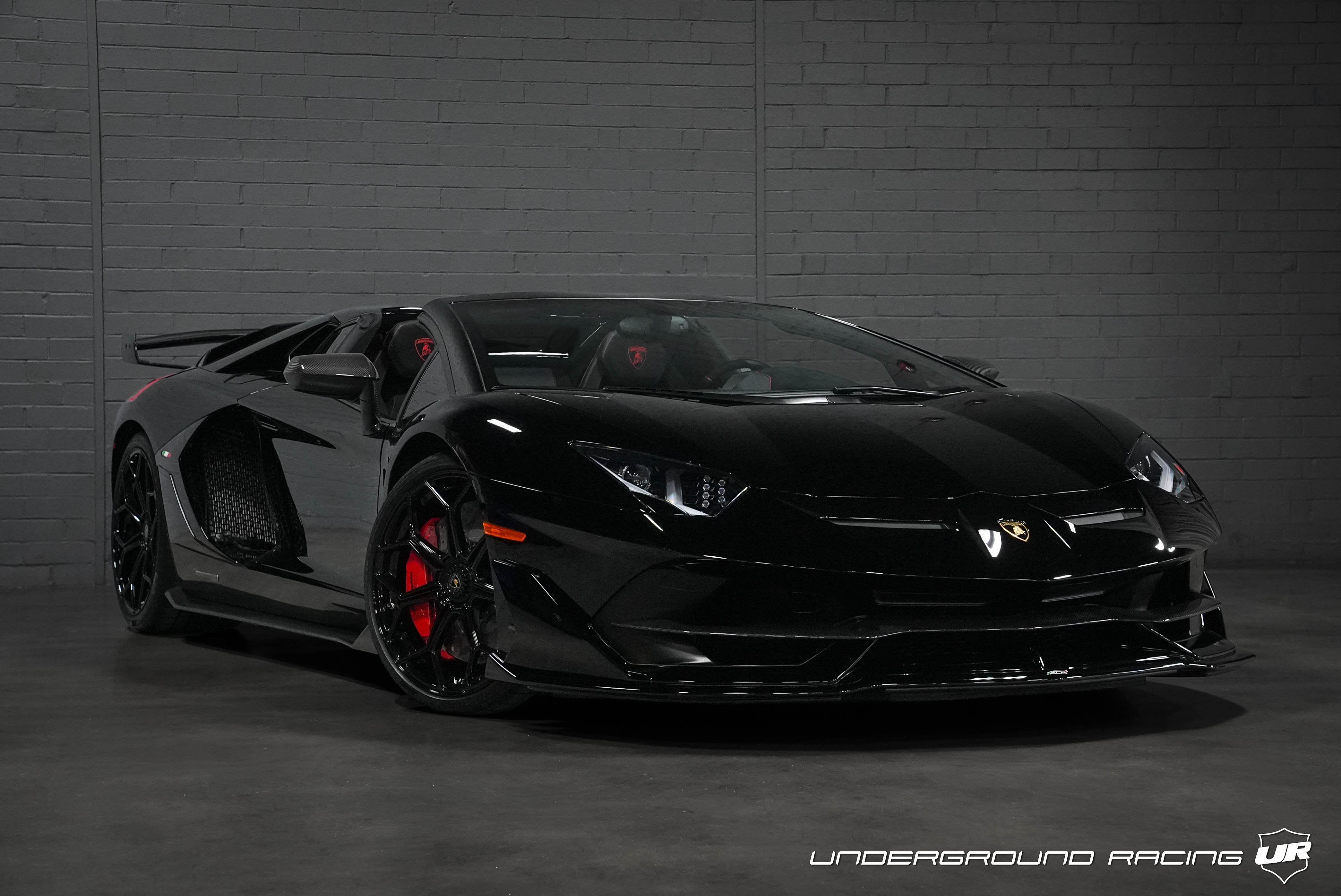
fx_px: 2311
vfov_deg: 21.9
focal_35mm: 62
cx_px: 670
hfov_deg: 32.4
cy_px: 448
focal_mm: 62
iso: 12800
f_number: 5
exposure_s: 1/160
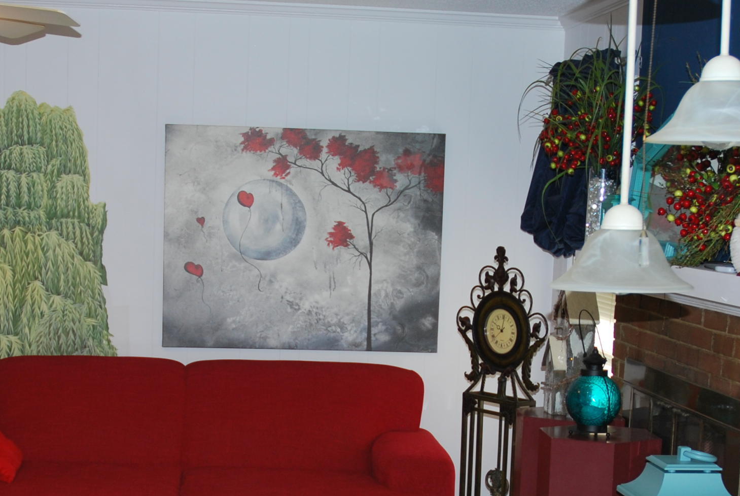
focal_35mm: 74
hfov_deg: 27.3
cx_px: 323
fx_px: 1523
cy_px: 420
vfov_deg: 18.3
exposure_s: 1/60
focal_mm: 24
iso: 200
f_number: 3.8
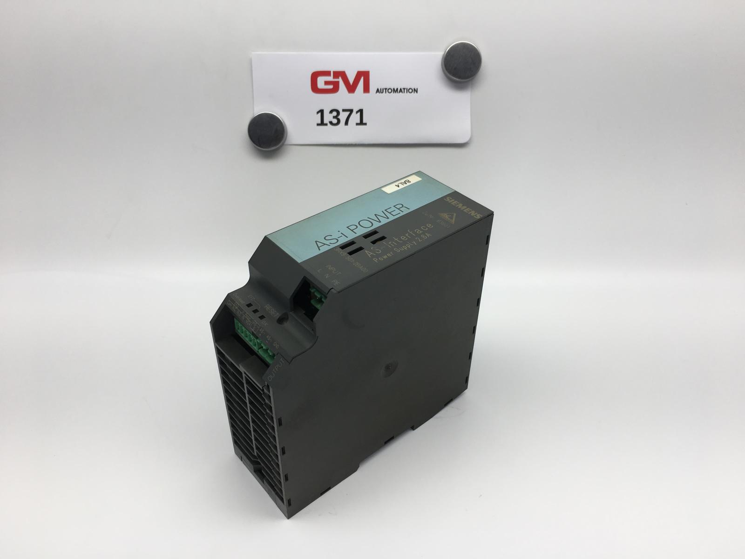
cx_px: 372
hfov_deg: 61.7
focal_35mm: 29
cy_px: 280
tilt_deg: -37.4
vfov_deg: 48.2
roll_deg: -0.3
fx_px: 624
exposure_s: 1/195
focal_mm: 4.15
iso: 25
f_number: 2.2
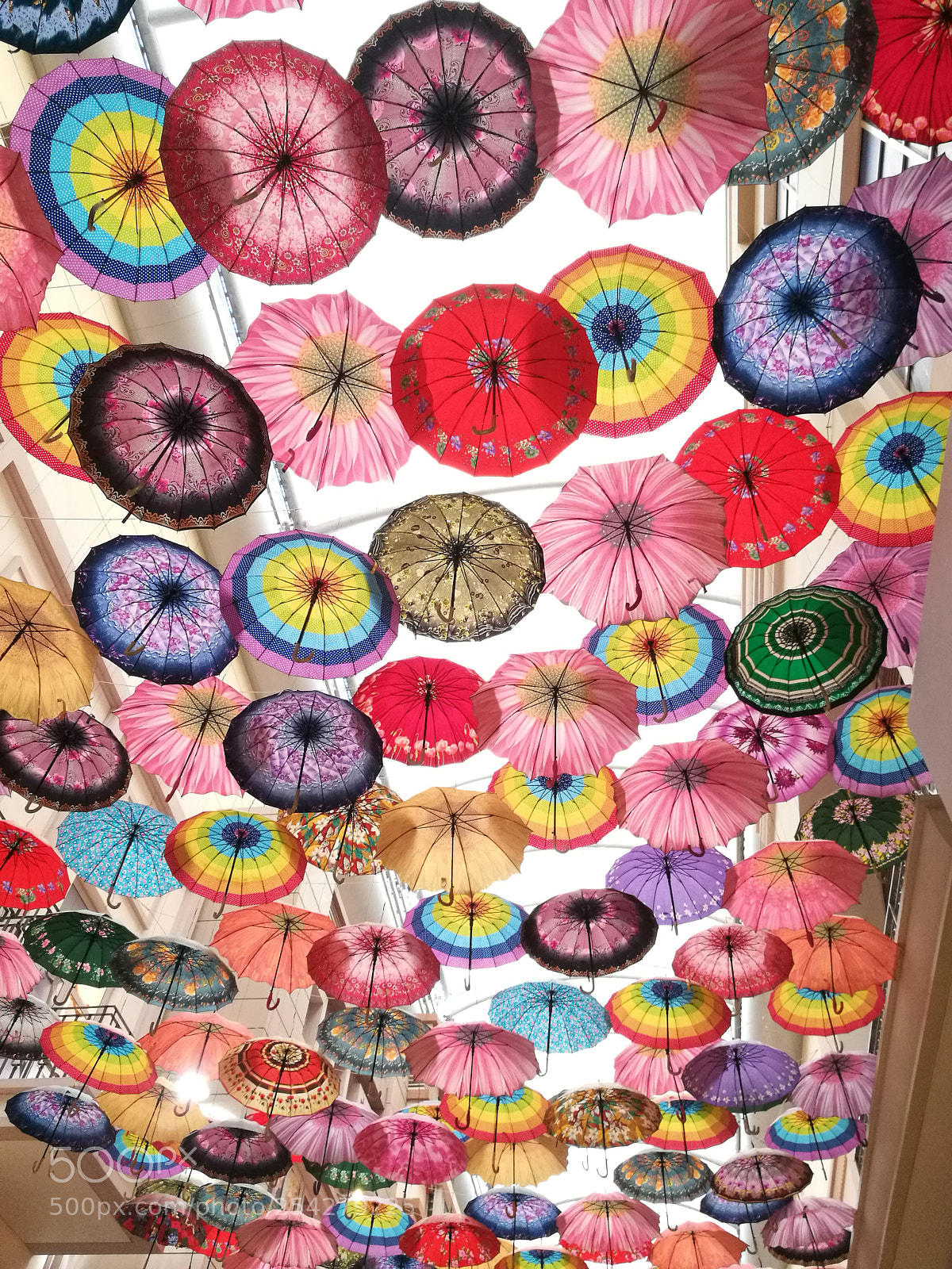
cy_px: 634
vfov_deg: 65.3
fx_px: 990
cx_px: 476
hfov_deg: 51.4
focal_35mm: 27
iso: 320
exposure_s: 1/25
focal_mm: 4.5
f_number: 2.2
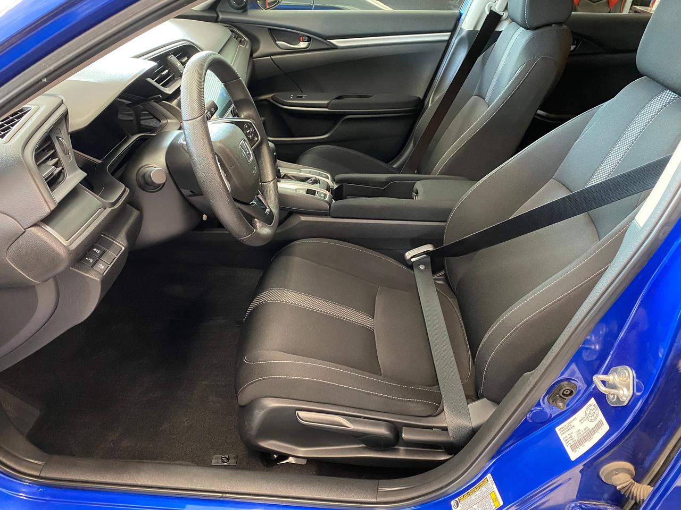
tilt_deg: -33.5
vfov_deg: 53.1
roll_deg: -4.2
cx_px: 340
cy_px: 255
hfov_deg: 67.3
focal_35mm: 26
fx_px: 511
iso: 640
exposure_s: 1/30
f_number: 1.8
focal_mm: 4.25
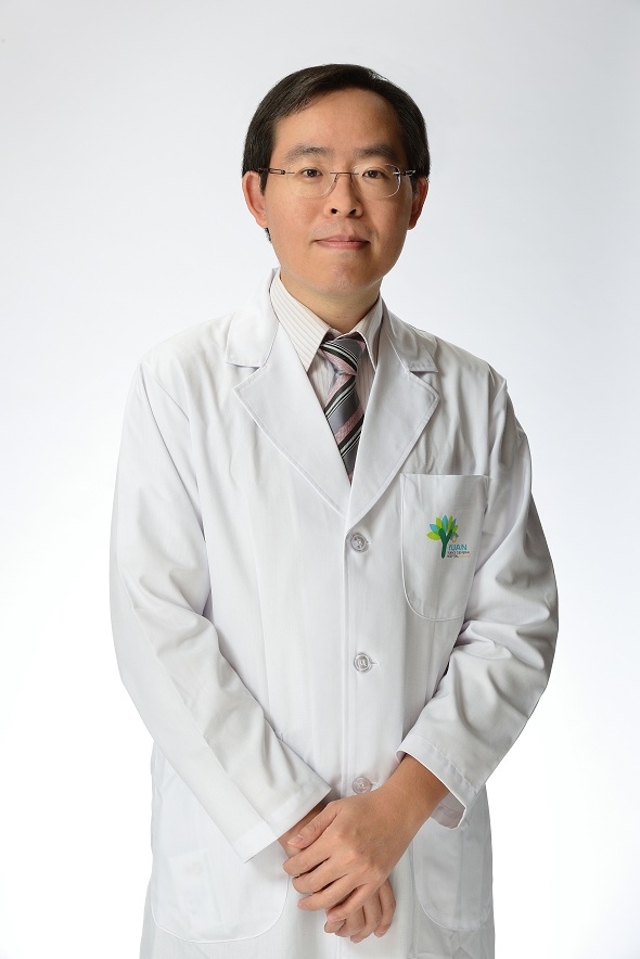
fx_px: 2531
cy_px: 480
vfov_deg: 21.5
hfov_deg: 14.4
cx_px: 320
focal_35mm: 95
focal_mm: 95
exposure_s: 1/100
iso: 125
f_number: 11
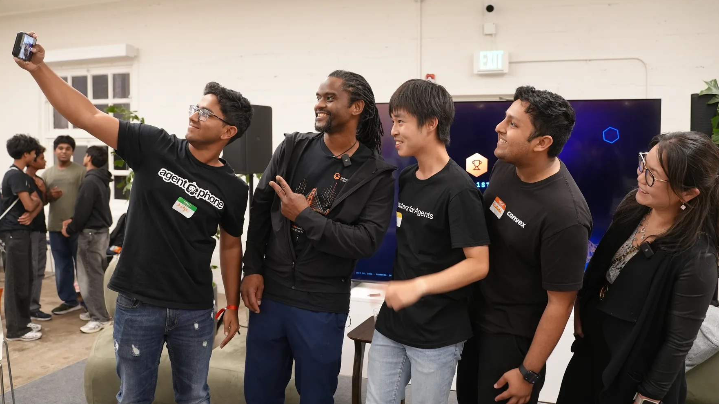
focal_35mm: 30
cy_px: 171
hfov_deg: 64.3
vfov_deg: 38.8
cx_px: 357
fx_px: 572
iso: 3200
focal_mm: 28
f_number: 4
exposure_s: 1/160
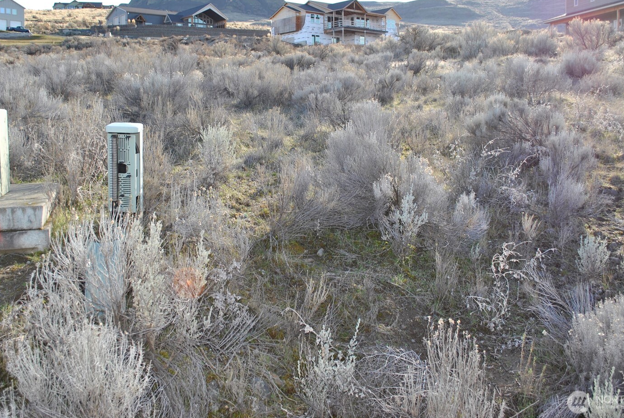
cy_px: 164
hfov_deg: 57.1
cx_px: 296
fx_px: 573
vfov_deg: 39.9
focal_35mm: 33
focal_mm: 18
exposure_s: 1/200
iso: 100
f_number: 5
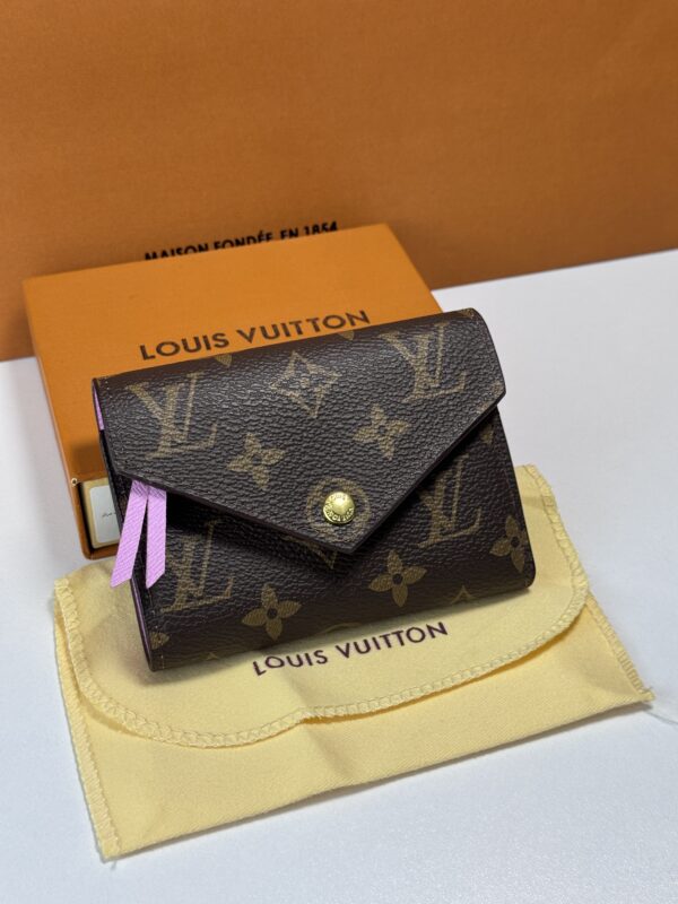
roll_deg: -0.2
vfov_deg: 39.7
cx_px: 339
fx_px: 1254
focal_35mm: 48
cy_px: 452
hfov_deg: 30.3
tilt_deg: -40.3
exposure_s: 1/356
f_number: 1.78
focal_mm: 6.76
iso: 64
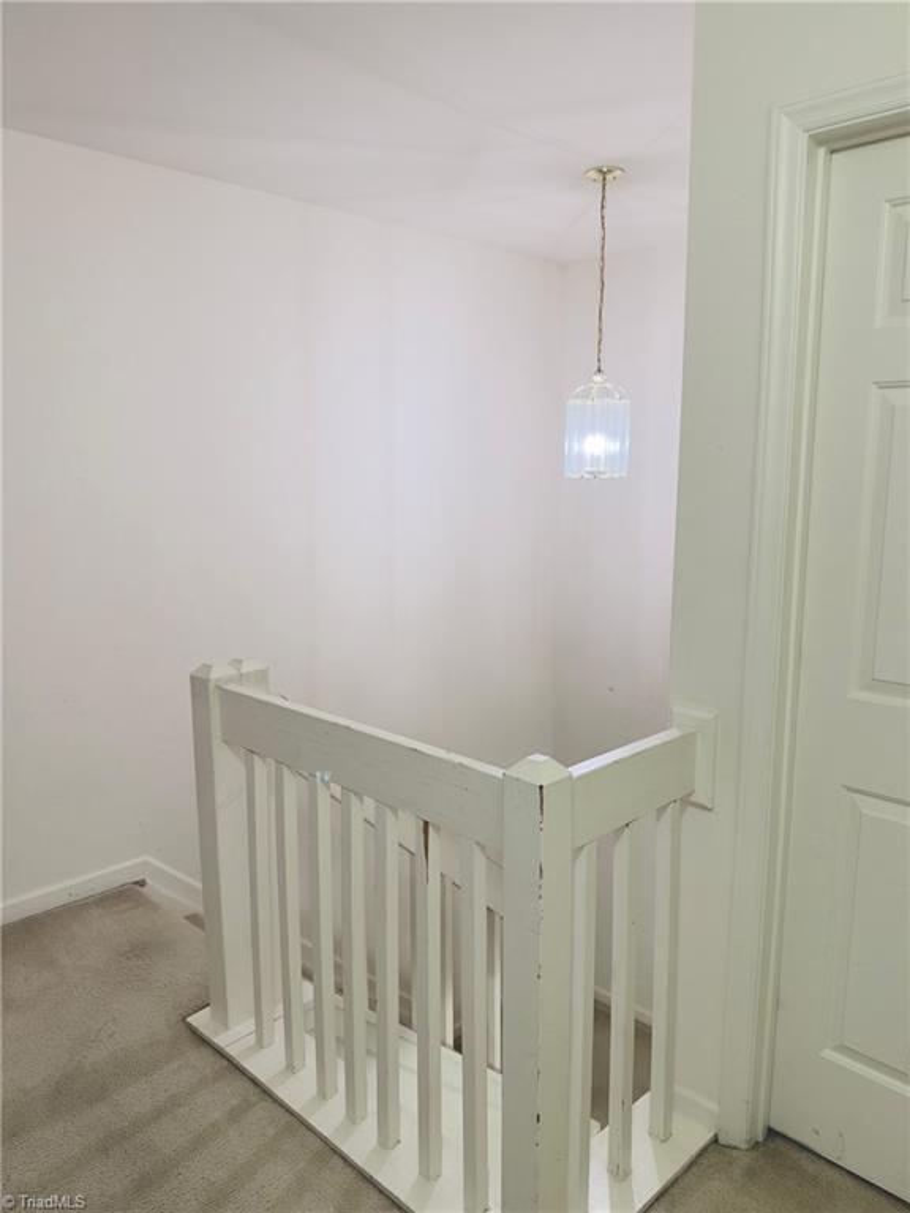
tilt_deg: -8.4
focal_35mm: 24
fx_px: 841
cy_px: 606
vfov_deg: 71.6
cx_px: 455
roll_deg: +0.1
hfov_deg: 56.8
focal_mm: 6.93
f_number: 1.48
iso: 250
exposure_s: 1/60
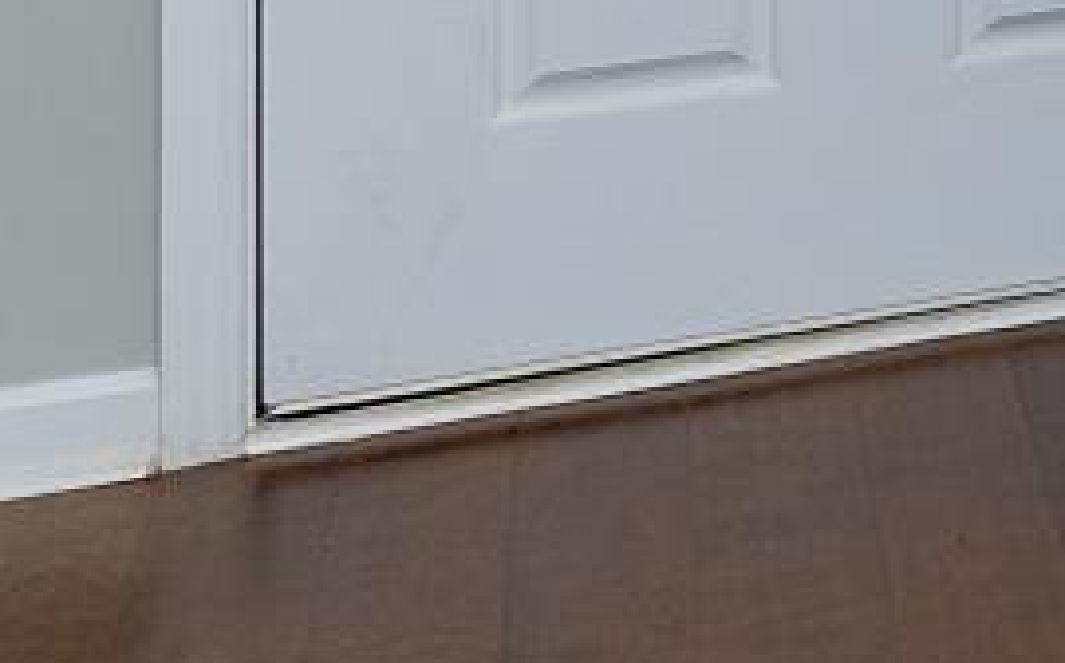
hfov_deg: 11.3
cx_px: 3116
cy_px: -914
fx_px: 3508
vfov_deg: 9.6
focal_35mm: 121
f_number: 7.1
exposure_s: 1/10
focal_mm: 11
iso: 200
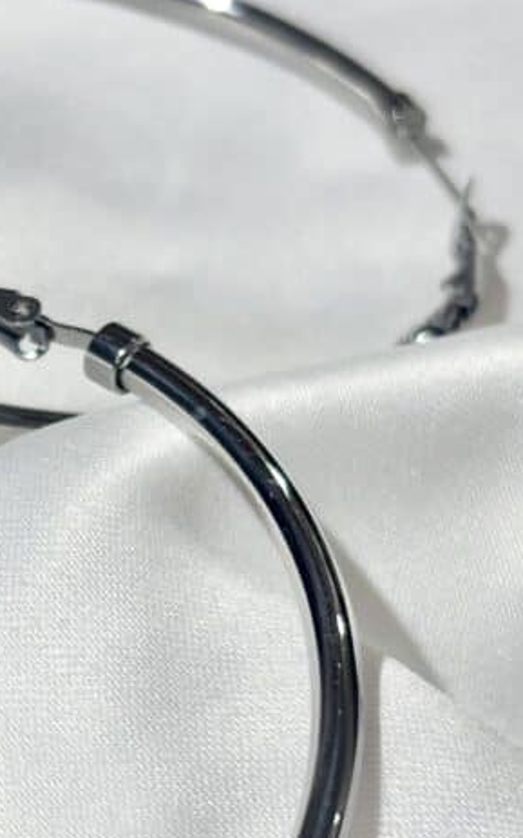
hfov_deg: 10.5
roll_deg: +5.5
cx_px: -154
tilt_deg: -43.4
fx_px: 2785
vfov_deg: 17.0
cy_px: 617
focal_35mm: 122
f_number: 1.6
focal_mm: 5.96
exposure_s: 1/384
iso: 32
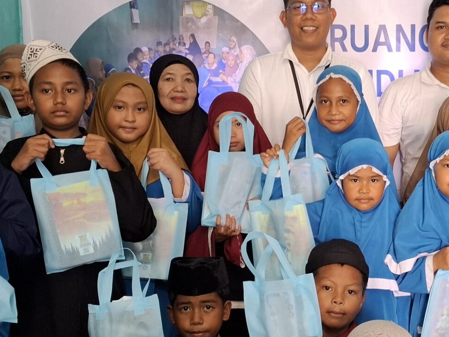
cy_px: 214
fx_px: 791
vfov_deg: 24.0
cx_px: 334
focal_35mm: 61
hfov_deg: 31.2
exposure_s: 1/50
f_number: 1.8
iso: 200
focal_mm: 5.54
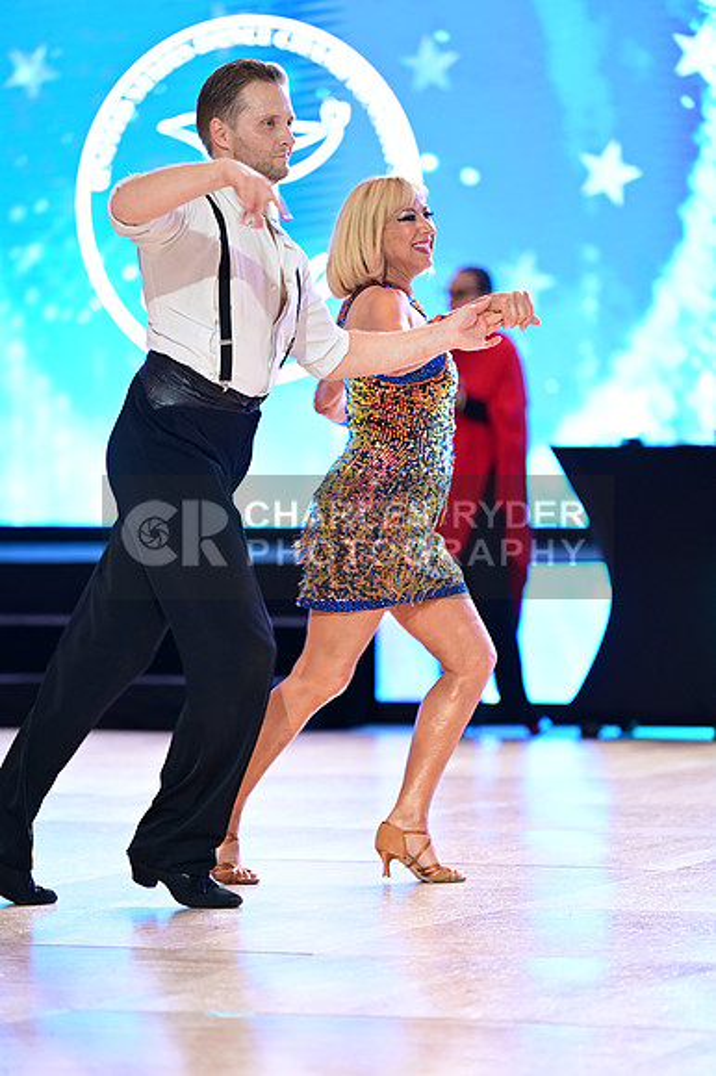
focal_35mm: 175
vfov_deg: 11.8
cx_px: 358
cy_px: 538
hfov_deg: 7.8
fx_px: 5227
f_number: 3.2
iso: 1600
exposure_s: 1/250
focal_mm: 175
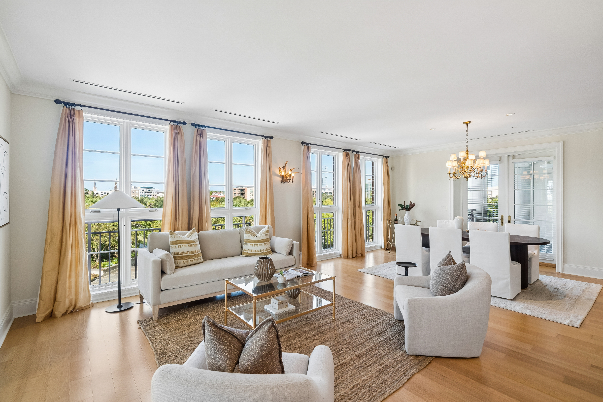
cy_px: 201
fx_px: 268
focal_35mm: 16
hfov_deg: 96.7
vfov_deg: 73.7
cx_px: 302
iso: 500
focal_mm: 16
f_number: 8
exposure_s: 1/60
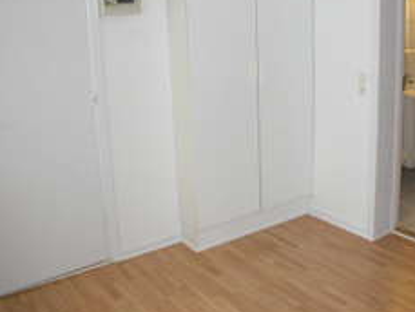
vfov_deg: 23.5
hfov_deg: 30.9
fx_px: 744
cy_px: 98
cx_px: 278
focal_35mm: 62
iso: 100
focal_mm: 7.85
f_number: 2.6
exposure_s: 1/30
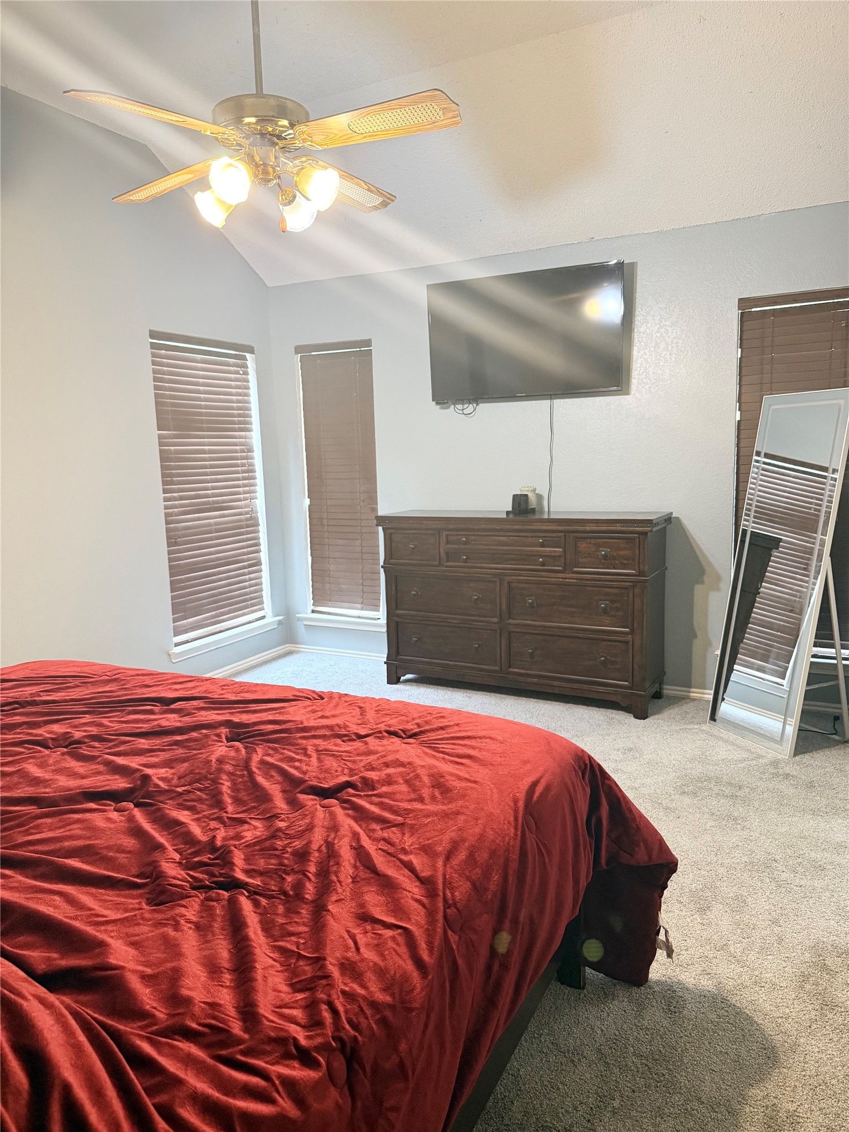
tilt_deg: -7.8
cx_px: 424
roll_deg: +1.3
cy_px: 566
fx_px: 785
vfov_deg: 71.6
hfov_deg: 56.8
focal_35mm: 24
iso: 400
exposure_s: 1/60
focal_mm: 6.76
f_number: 1.78
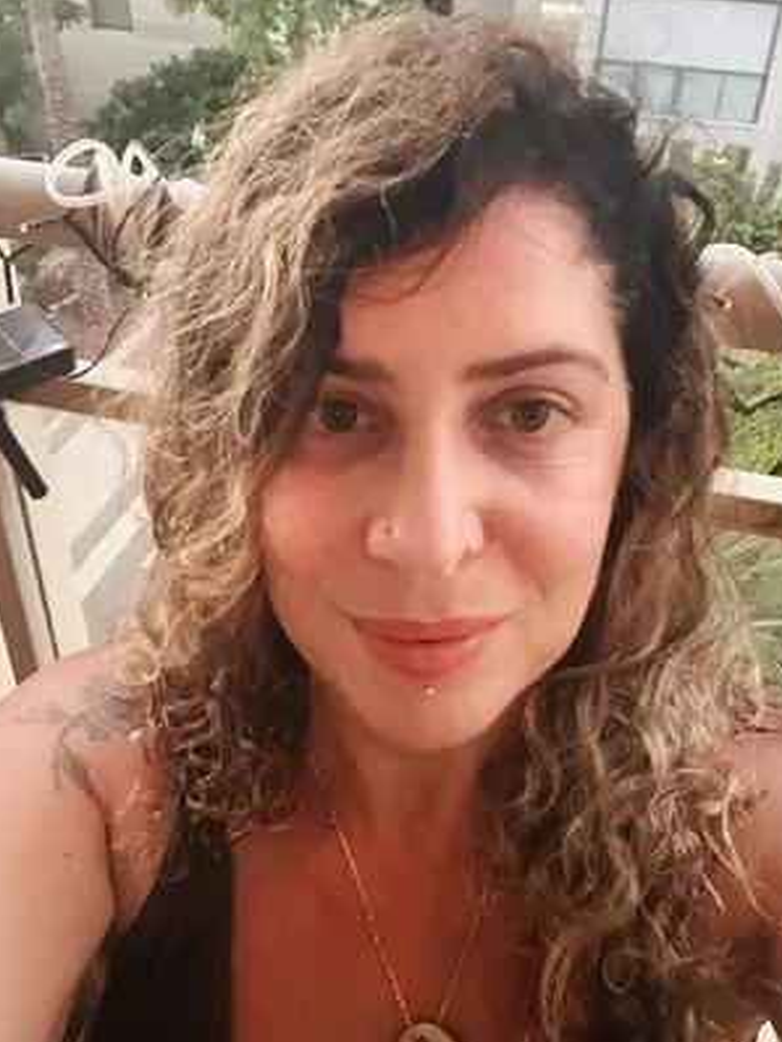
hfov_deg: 41.8
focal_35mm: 34
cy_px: 520
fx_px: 1024
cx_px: 381
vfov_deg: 53.9
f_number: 1.9
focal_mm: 2.69
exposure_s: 1/17
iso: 1000
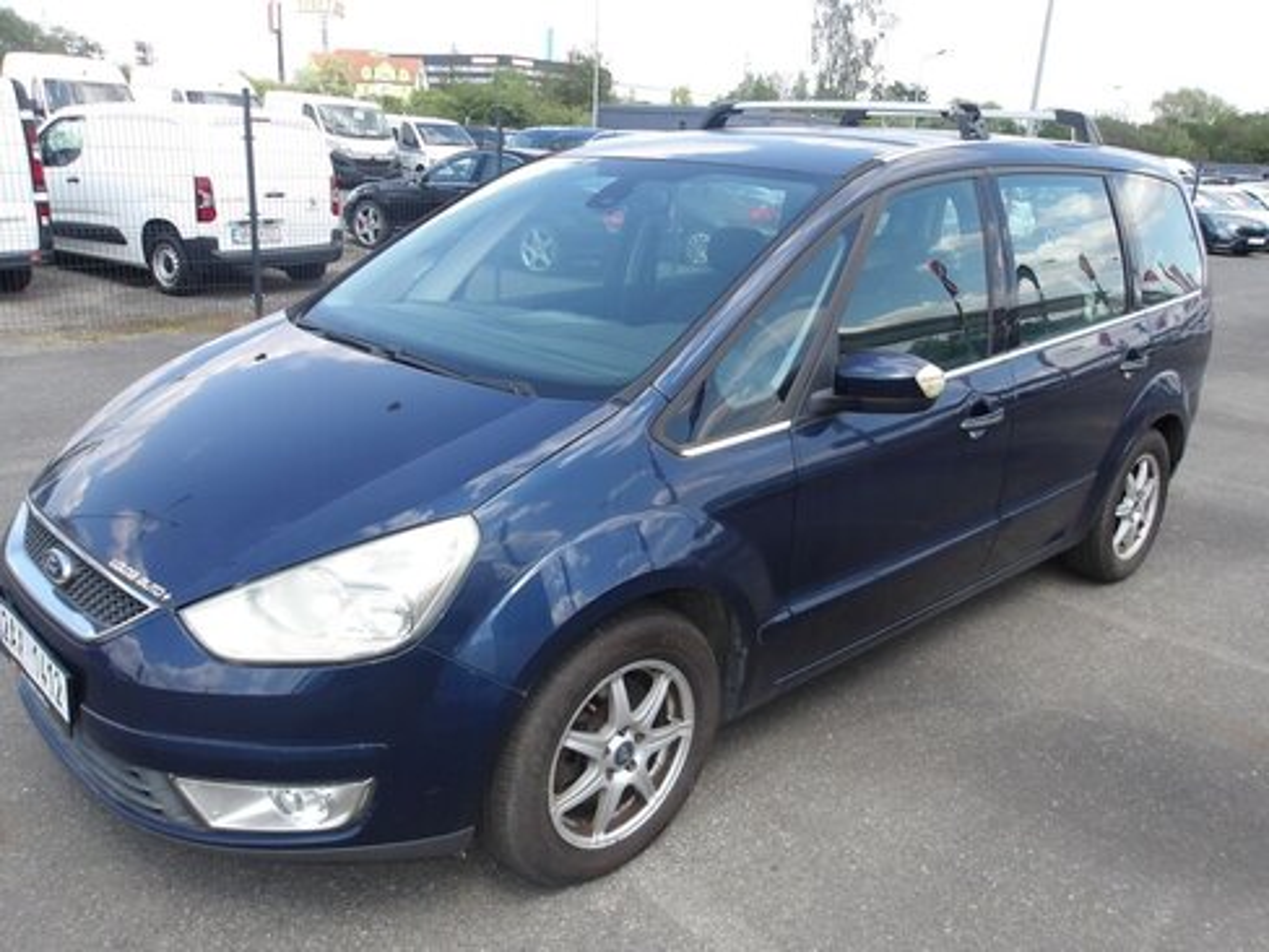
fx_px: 990
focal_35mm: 27
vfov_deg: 51.4
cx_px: 634
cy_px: 476
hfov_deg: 65.3
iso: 100
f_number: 3
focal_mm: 4.9
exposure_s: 1/425
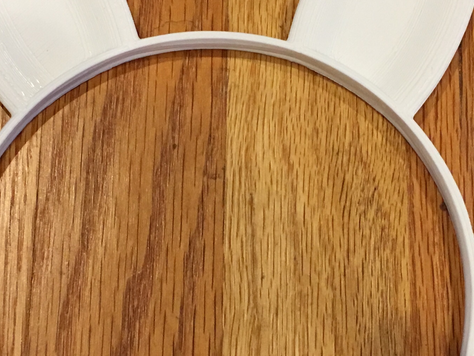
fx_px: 1191
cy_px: 191
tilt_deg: -71.9
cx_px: 253
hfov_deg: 22.5
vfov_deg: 17.0
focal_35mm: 87
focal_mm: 4.15
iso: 64
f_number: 2.2
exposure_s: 1/15
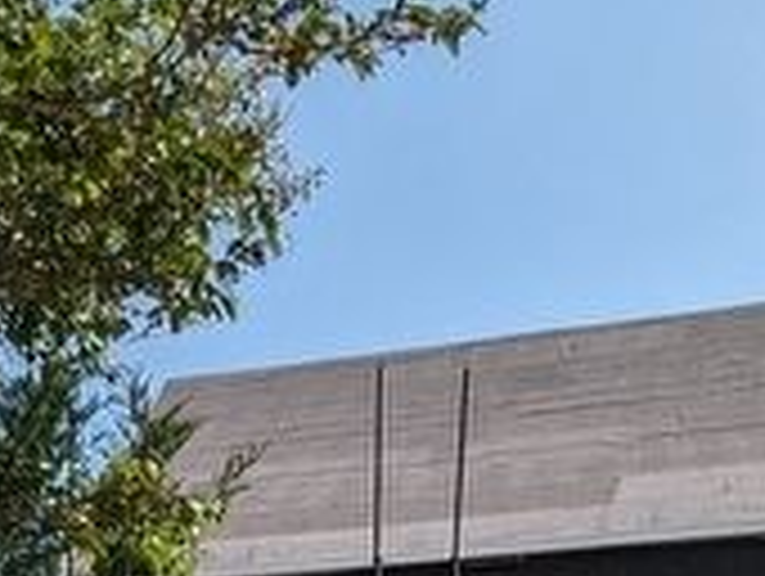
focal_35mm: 75
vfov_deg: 15.4
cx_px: 191
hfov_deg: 25.6
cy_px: 1184
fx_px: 1660
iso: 49
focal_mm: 2.35
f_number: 2.2
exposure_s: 1/2037
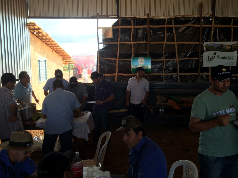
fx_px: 206
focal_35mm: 30
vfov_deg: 46.8
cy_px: 89
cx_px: 119
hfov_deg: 60.0
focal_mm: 4.12
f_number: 2.2
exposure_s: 1/166
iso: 32
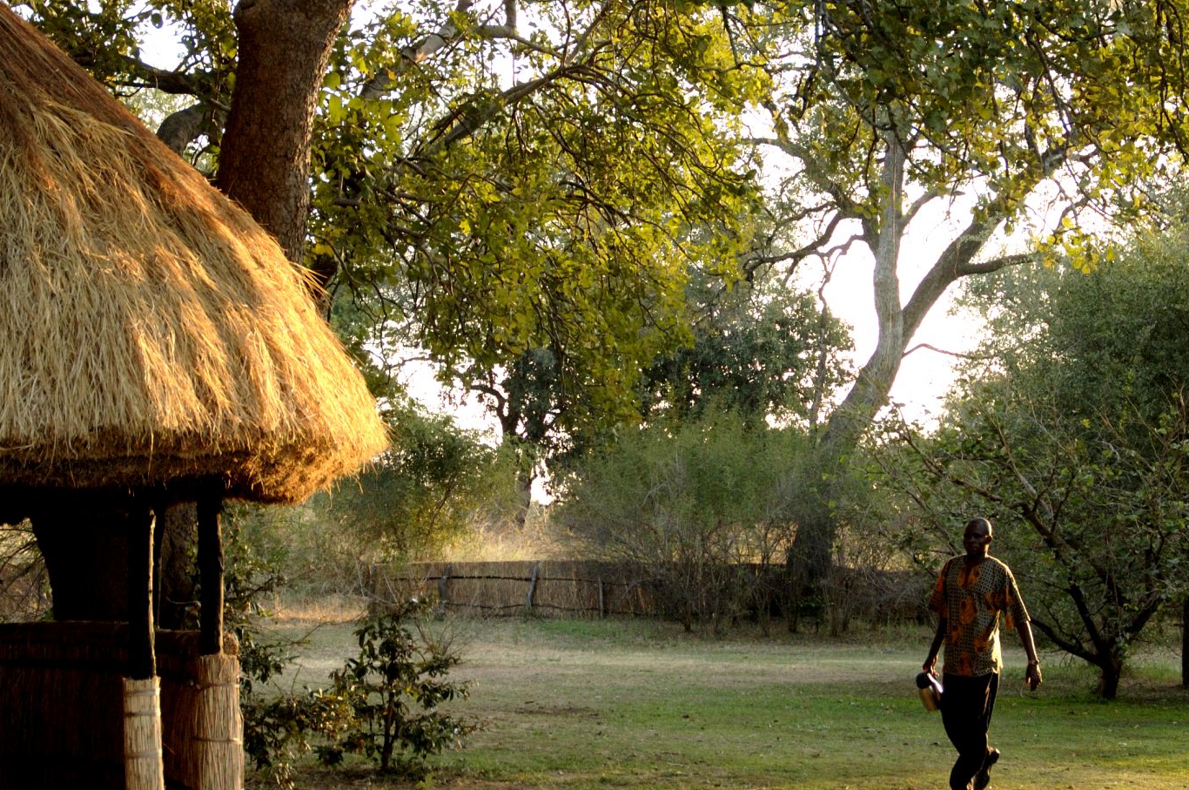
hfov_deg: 24.5
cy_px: 321
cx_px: 594
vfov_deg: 16.4
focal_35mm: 83
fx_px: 2739
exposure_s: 1/200
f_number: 3.8
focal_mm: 27
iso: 200
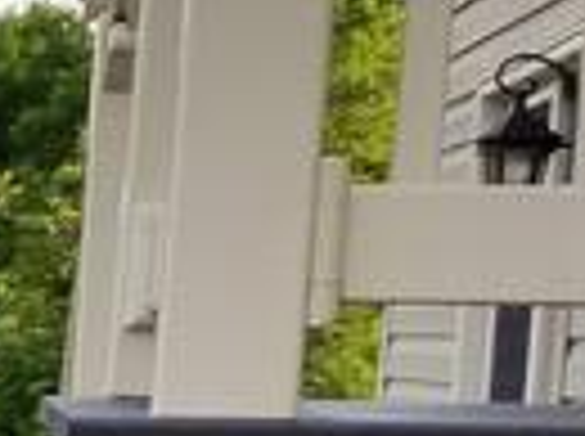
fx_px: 3458
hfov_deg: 7.5
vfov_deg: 6.9
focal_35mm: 205
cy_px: 957
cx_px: -1575
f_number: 1.7
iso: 50
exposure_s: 1/1029
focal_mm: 4.25
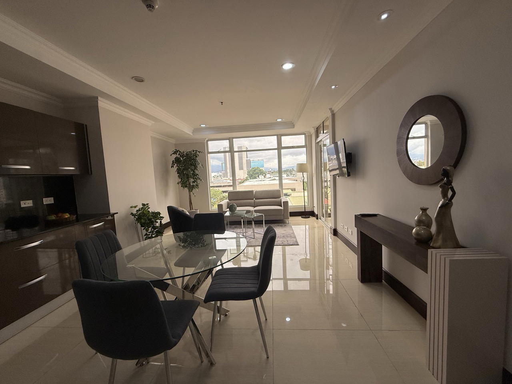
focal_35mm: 14
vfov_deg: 85.7
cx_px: 256
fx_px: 207
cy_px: 192
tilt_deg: -4.6
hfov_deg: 102.1
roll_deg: +3.0
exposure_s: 1/99
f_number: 2.2
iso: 80
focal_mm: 2.22
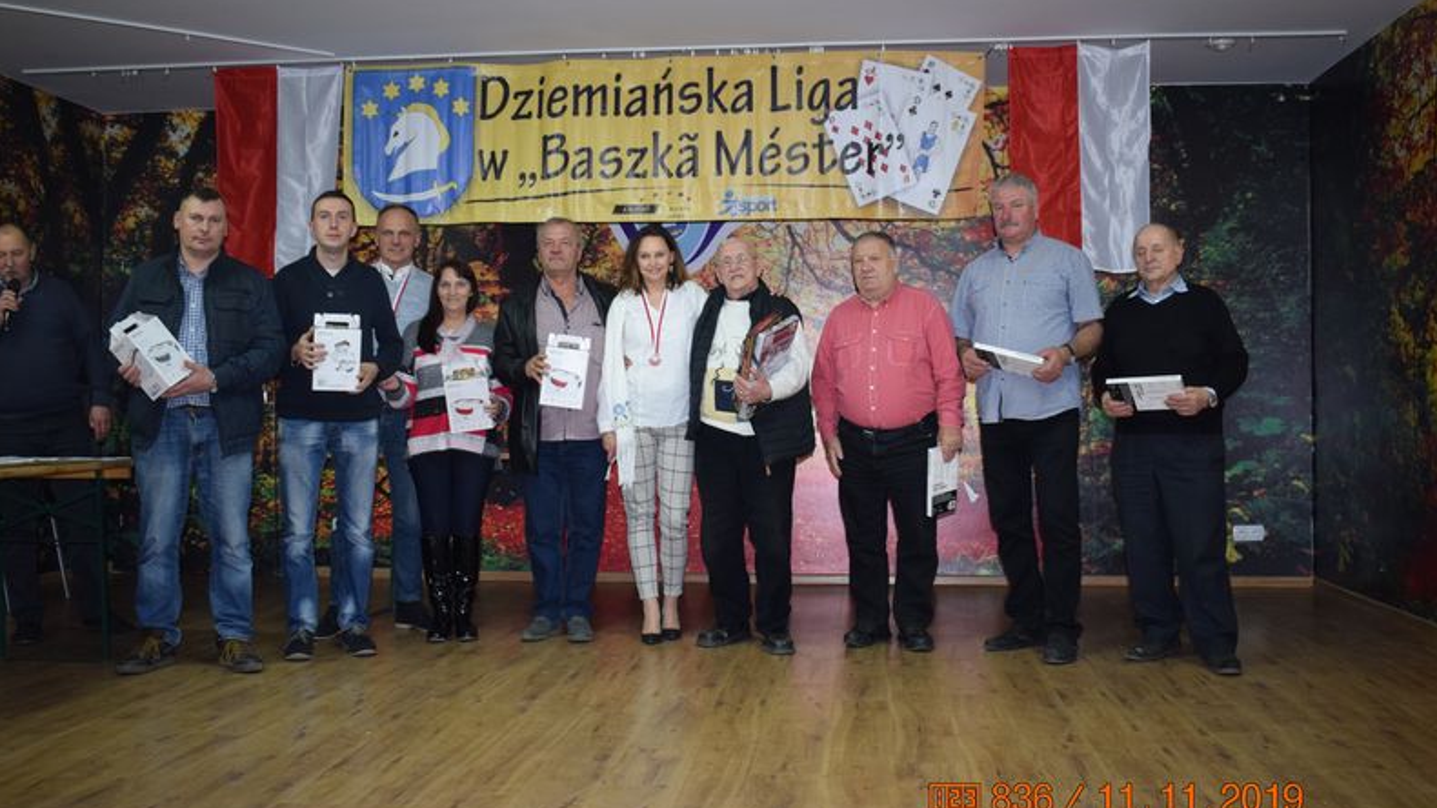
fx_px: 1333
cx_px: 713
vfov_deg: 33.7
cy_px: 387
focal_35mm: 35
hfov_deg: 56.6
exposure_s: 1/60
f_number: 3.8
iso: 1250
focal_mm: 22
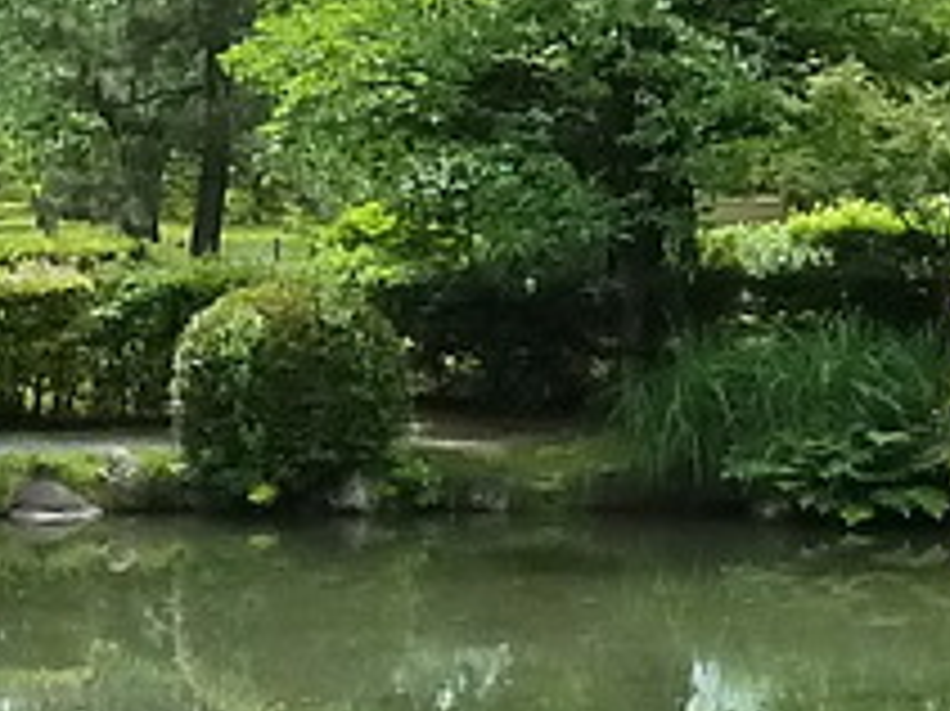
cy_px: 513
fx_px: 5211
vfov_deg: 7.8
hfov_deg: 10.4
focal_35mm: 190
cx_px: 284
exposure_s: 1/250
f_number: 4
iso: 200
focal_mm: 4.1
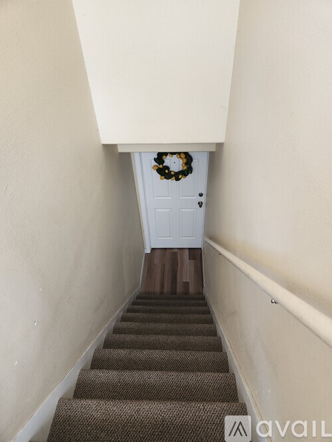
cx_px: 166
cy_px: 221
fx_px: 294
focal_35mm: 23
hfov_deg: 58.9
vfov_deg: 73.9
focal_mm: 5.4
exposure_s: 1/120
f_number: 1.8
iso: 500
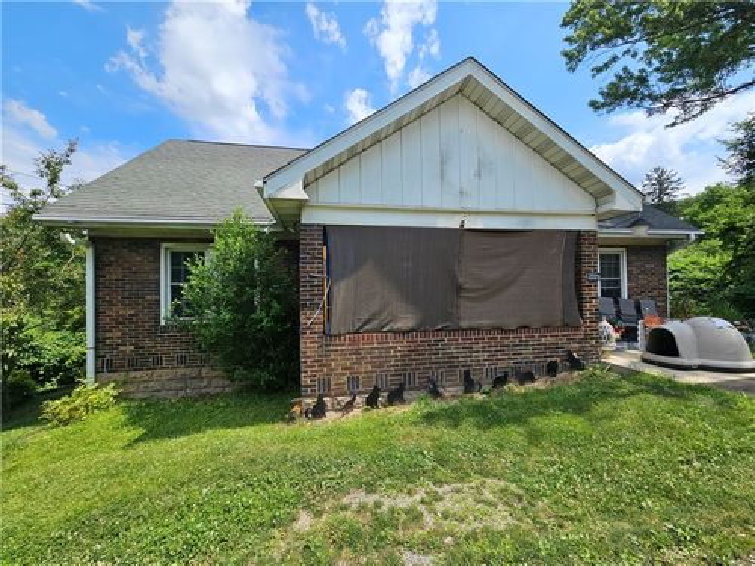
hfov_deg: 106.2
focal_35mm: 13
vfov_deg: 89.9
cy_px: 283
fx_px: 284
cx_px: 378
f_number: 2.2
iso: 50
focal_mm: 2.2
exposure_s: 1/1746
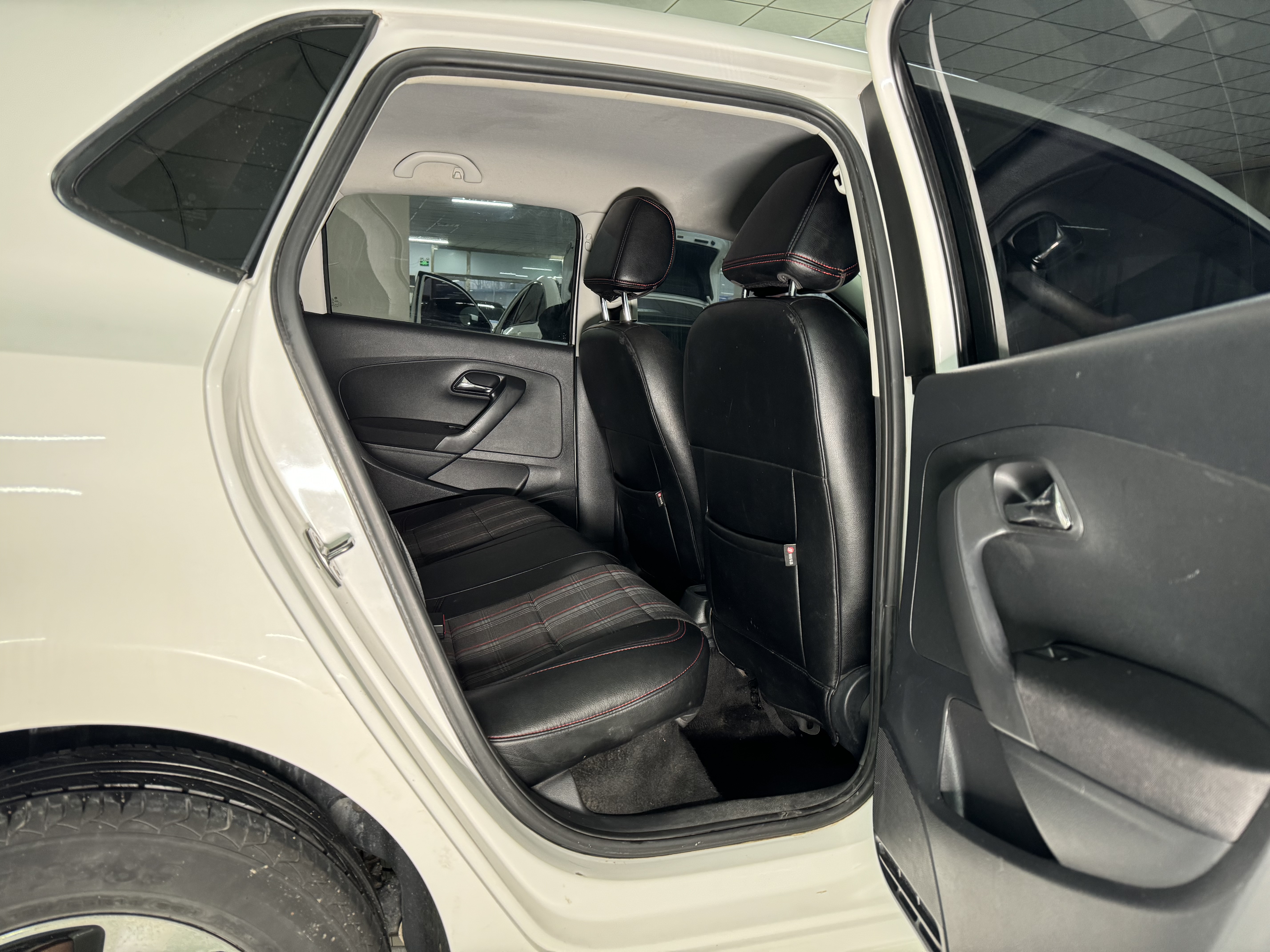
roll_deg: -3.1
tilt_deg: -9.6
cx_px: 635
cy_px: 476
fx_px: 881
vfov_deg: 56.8
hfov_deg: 71.6
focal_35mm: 24
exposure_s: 1/60
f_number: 1.78
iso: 320
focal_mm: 6.76
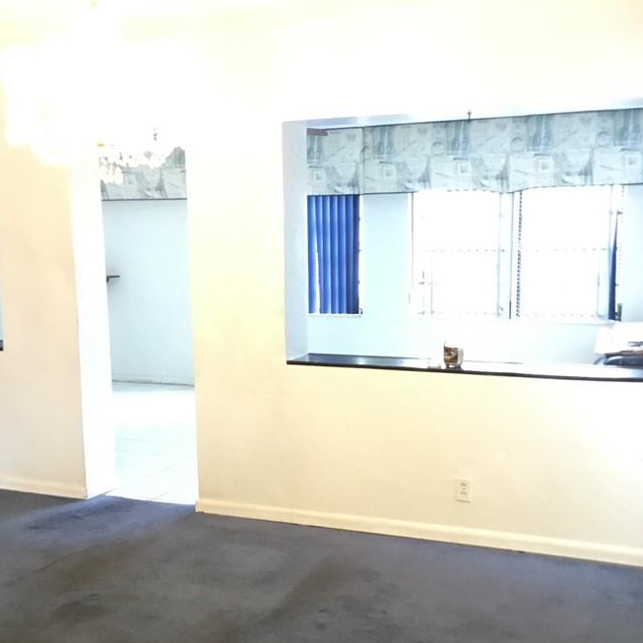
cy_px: 373
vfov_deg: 39.1
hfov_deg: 39.2
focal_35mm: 43
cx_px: 319
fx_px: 904
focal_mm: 3.3
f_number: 2.4
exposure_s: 1/15
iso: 200
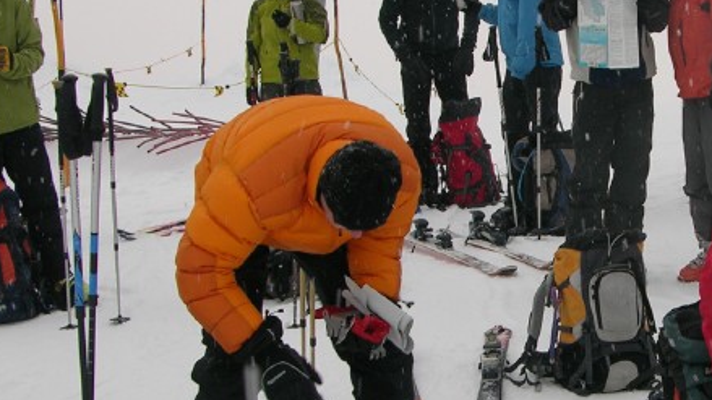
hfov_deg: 23.5
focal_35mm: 89
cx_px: 585
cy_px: 253
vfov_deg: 13.6
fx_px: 1680
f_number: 4.5
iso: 50
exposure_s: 1/123
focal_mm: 8.9
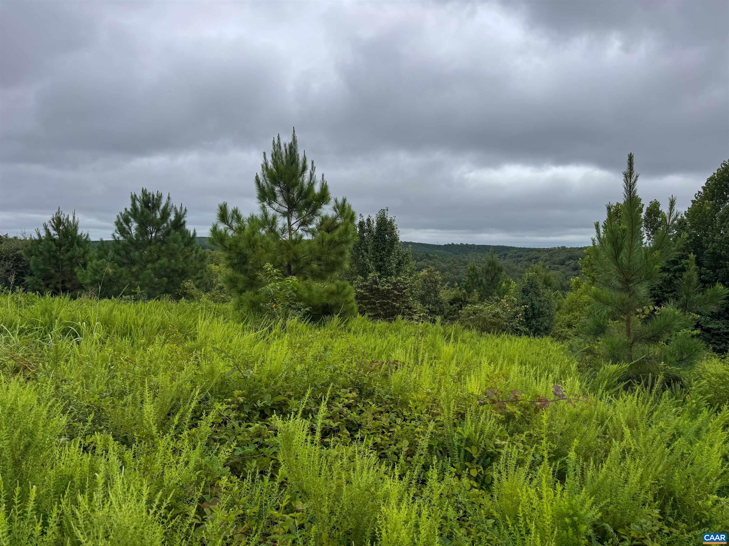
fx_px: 505
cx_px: 364
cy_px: 273
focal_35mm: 24
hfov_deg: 71.6
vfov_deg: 56.8
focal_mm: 6.76
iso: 80
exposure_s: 1/3800
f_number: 1.8
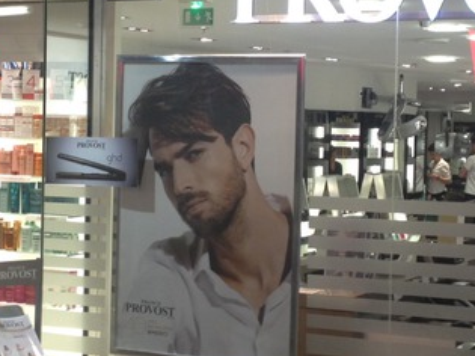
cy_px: 179
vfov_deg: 14.8
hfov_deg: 19.6
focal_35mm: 100
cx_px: 228
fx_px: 1372
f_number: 2.4
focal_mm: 4.28
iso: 64
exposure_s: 1/24
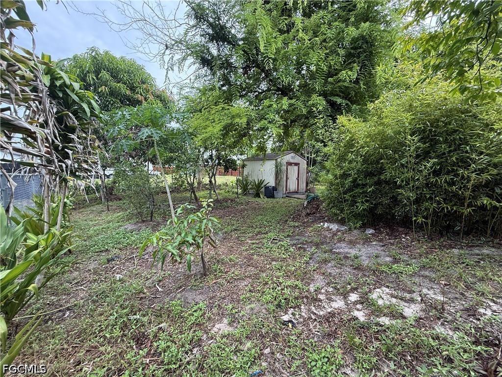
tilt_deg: -5.0
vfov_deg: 85.7
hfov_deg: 102.1
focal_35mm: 14
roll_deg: -0.9
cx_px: 251
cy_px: 188
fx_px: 203
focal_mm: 2.22
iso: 64
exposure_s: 1/336
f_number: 2.2
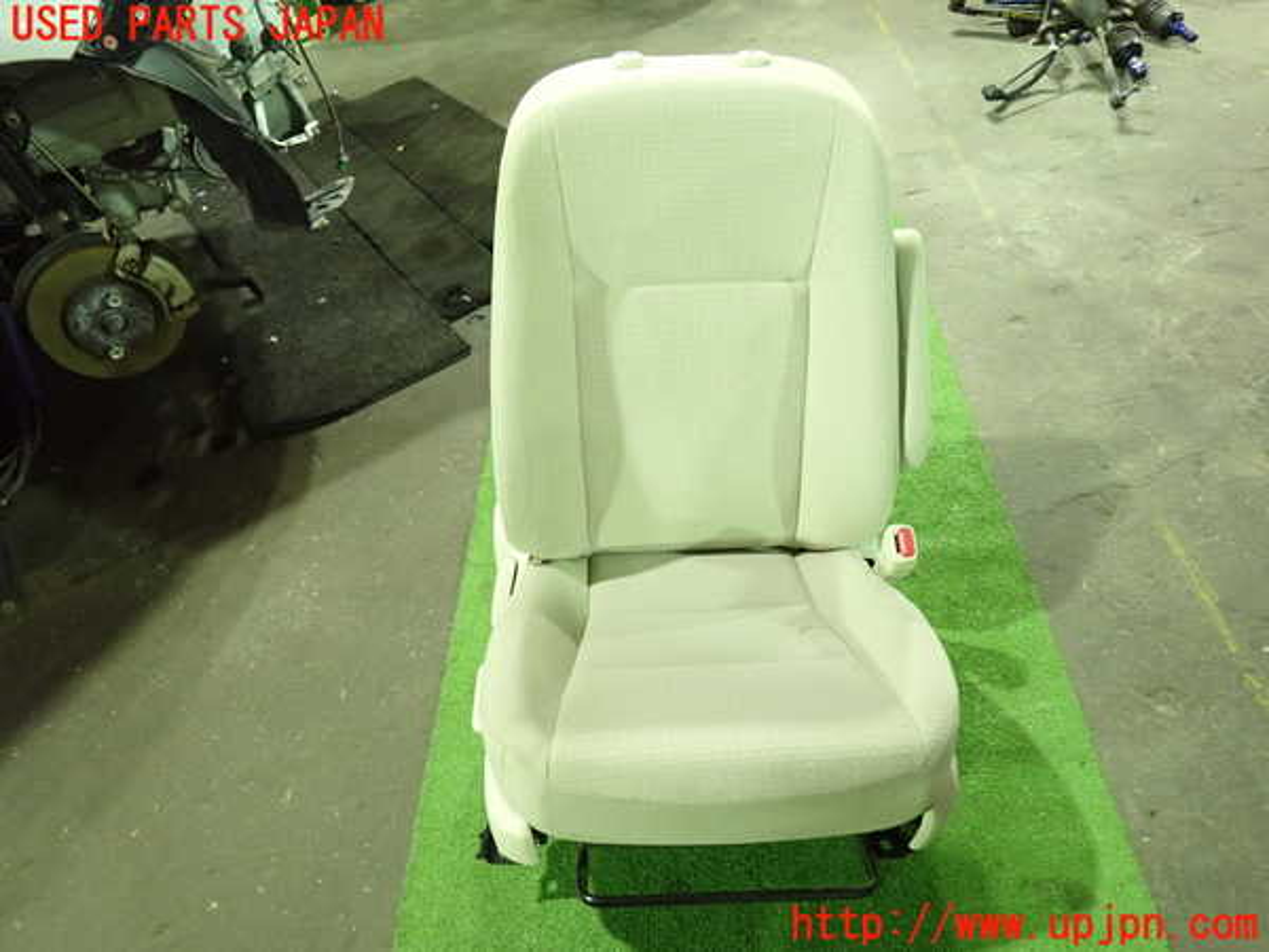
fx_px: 916
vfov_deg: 54.9
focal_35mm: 25
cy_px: 476
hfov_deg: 69.4
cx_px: 634
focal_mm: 4.5
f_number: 2
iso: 800
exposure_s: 1/25
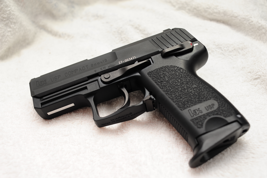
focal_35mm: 35
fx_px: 259
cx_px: 134
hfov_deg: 54.5
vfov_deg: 37.8
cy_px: 89
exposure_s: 1/60
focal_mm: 35
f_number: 5
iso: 200
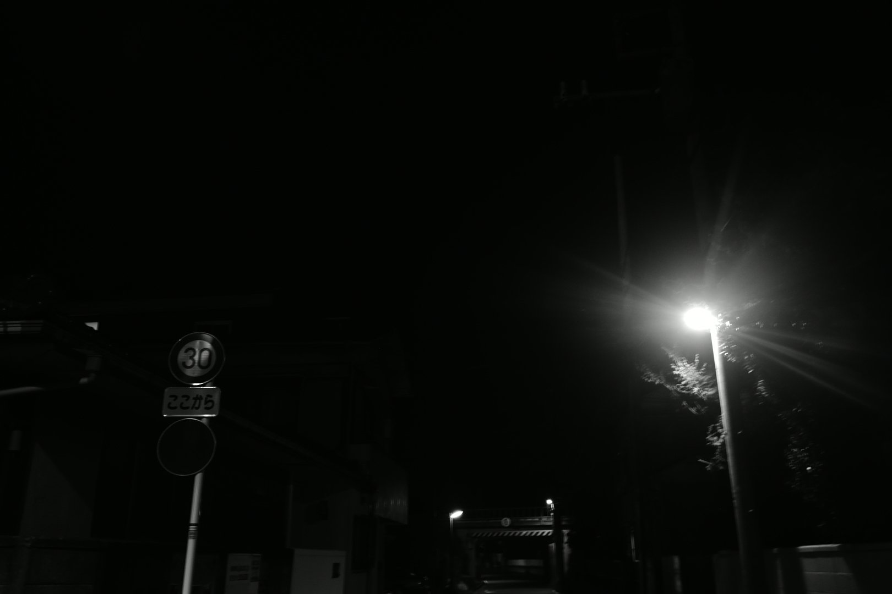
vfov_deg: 47.9
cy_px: 297
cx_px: 446
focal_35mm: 27
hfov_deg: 67.4
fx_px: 669
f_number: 3.5
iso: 400
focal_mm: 18
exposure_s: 1/5
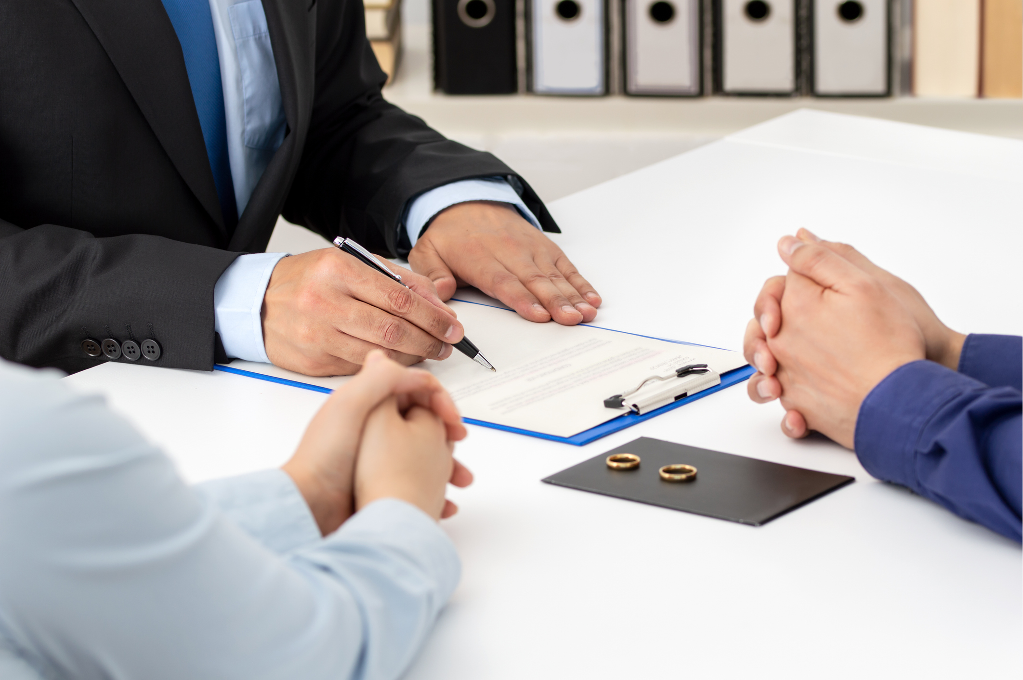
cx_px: 512
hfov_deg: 13.1
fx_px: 4471
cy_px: 340
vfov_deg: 8.7
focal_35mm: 158
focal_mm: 105
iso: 100
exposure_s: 1/200
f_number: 5.6
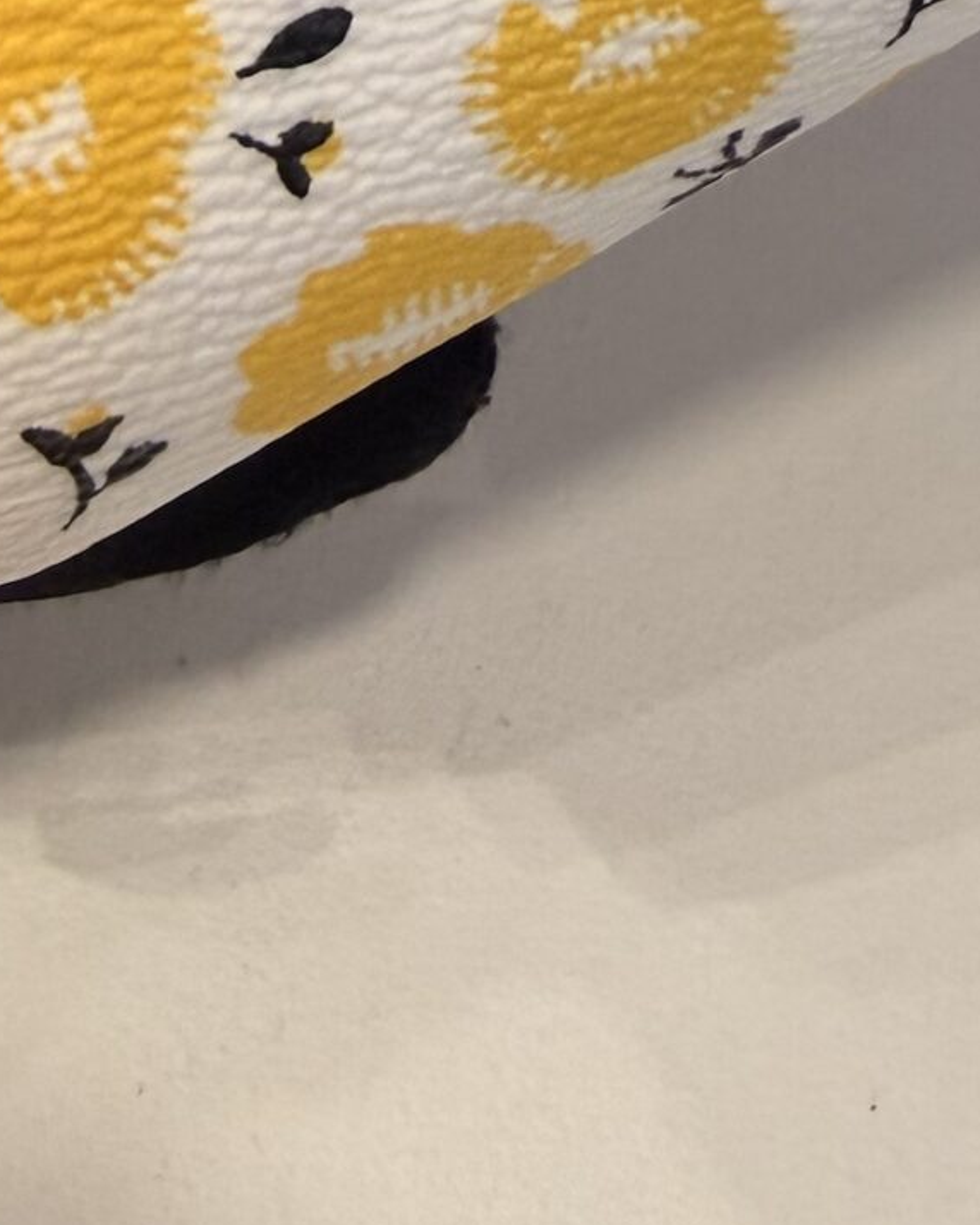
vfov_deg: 19.1
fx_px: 3046
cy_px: -755
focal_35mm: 84
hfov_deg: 18.2
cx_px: 333
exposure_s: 1/100
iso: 160
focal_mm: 2.22
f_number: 2.2
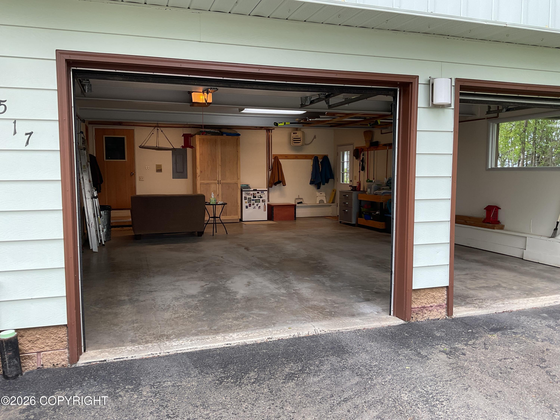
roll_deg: -0.2
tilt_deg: -4.6
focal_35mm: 29
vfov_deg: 48.2
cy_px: 210
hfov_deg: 61.7
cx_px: 280
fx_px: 469
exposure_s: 1/120
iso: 25
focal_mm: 3
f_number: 1.8
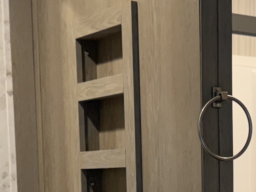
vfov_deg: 12.7
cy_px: 296
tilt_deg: -7.4
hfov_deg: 17.7
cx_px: 204
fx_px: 813
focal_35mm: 110
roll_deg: +0.7
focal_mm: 6.76
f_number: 1.78
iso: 200
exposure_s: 1/120
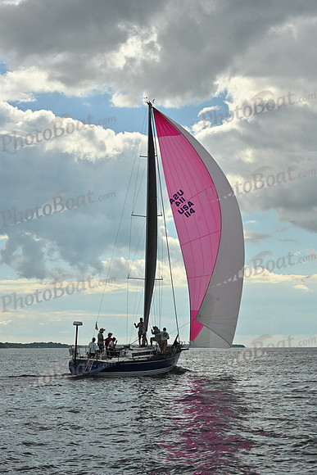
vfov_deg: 28.8
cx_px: 158
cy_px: 238
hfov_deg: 19.5
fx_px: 924
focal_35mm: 70
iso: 250
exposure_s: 1/800
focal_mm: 70
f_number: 11
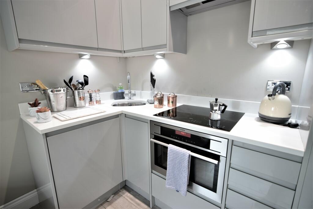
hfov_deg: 95.0
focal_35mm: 16
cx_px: 156
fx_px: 143
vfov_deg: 72.1
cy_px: 104
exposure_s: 1/25
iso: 200
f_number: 2.8
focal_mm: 11
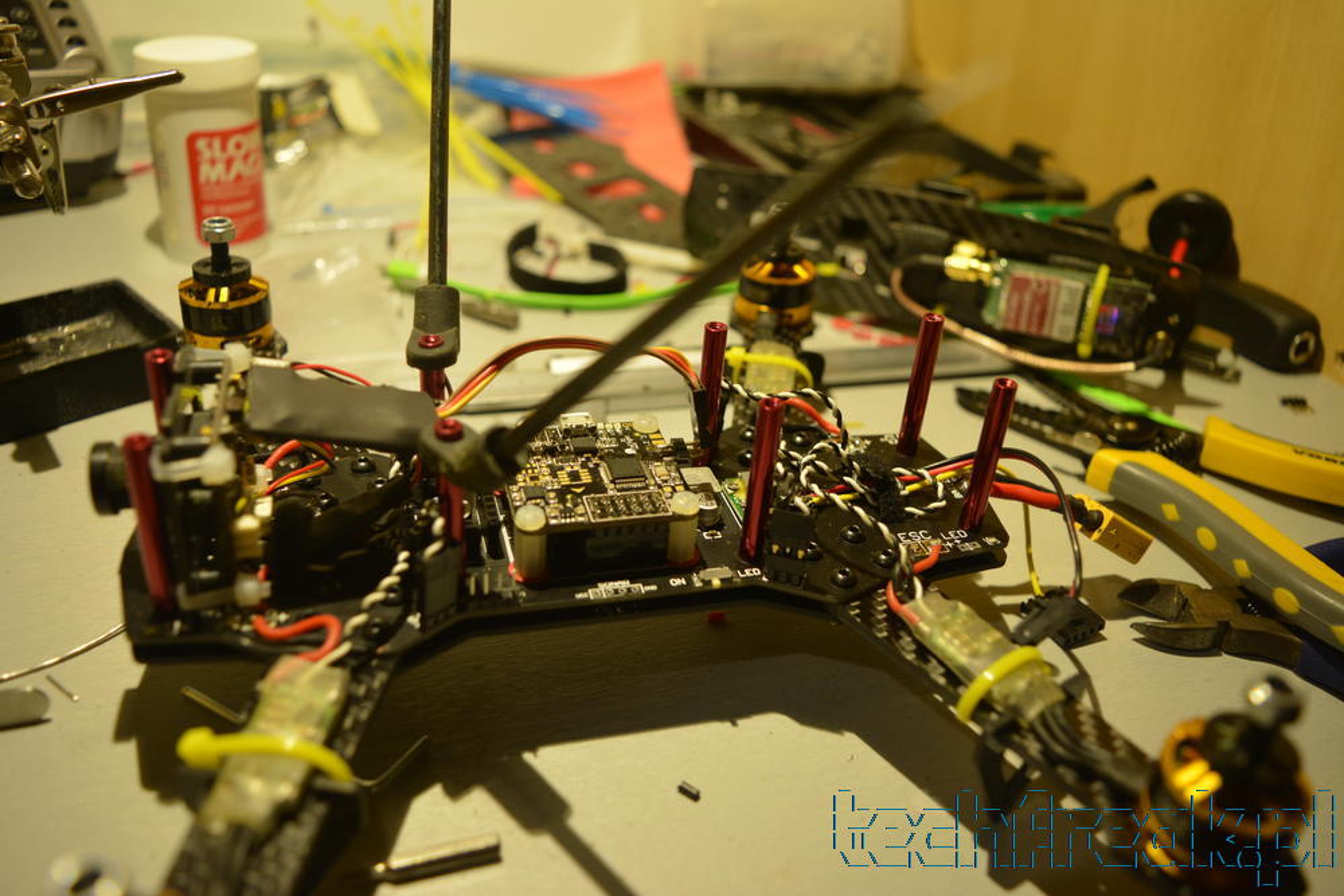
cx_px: 672
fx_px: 1120
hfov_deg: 61.9
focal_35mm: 30
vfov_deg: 43.6
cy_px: 448
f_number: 4
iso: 640
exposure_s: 1/60
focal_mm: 20
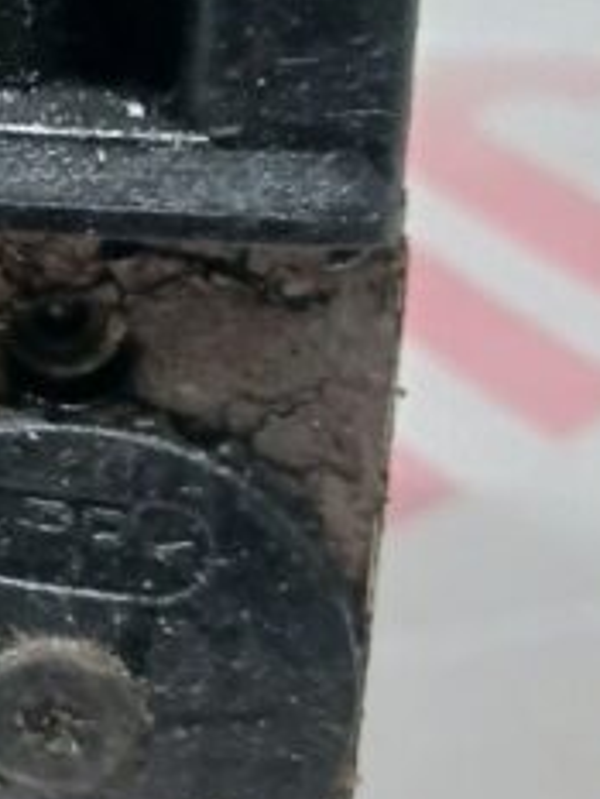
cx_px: -511
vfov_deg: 17.8
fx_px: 2494
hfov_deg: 12.4
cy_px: 29
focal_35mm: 108
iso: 500
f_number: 1.8
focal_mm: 4
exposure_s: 1/20
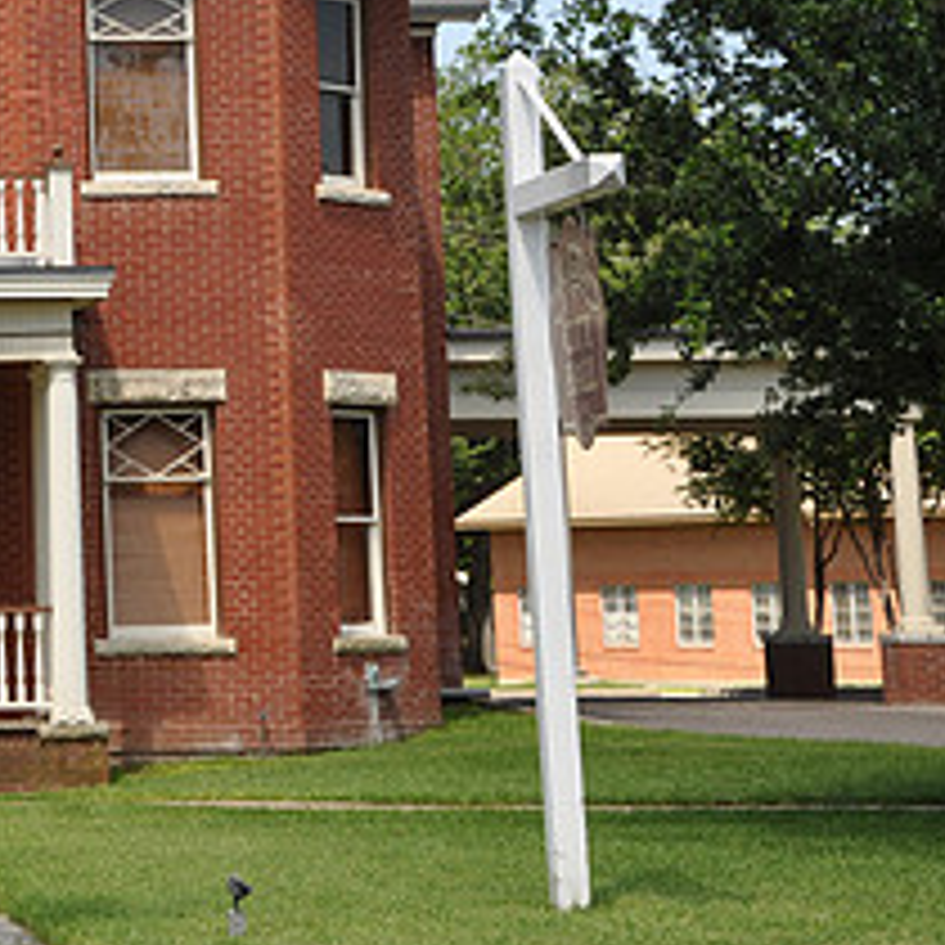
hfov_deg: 13.7
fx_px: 3804
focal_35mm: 123
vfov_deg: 14.0
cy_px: 110
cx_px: -220
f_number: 8
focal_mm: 35
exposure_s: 1/250
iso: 200
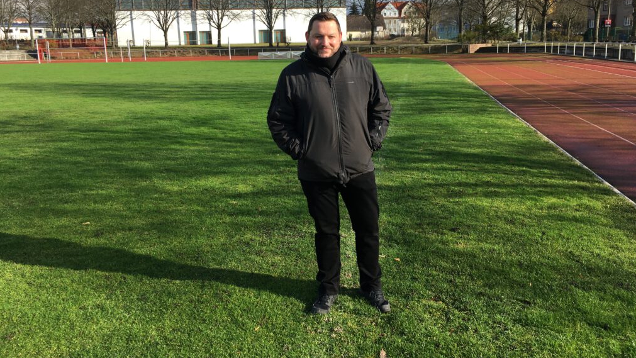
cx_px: 321
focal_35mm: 32
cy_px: 142
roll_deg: +0.0
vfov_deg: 36.5
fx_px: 540
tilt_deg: -10.8
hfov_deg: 61.0
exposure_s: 1/864
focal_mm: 4.15
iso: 25
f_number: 2.2
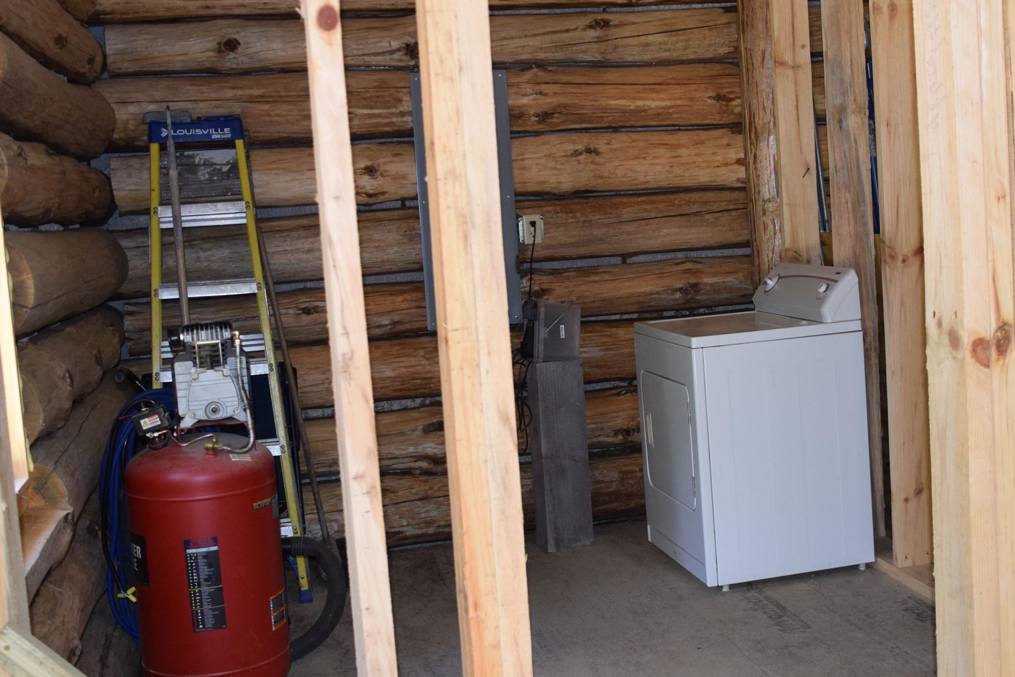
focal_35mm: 48
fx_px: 1347
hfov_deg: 41.1
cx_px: 615
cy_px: 310
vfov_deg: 28.2
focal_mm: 21
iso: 900
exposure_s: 1/60
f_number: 3.5
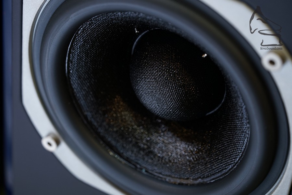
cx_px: 146
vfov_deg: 15.2
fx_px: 730
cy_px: 98
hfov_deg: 22.6
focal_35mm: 90
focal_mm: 90
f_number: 5.6
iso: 800
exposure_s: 1/10
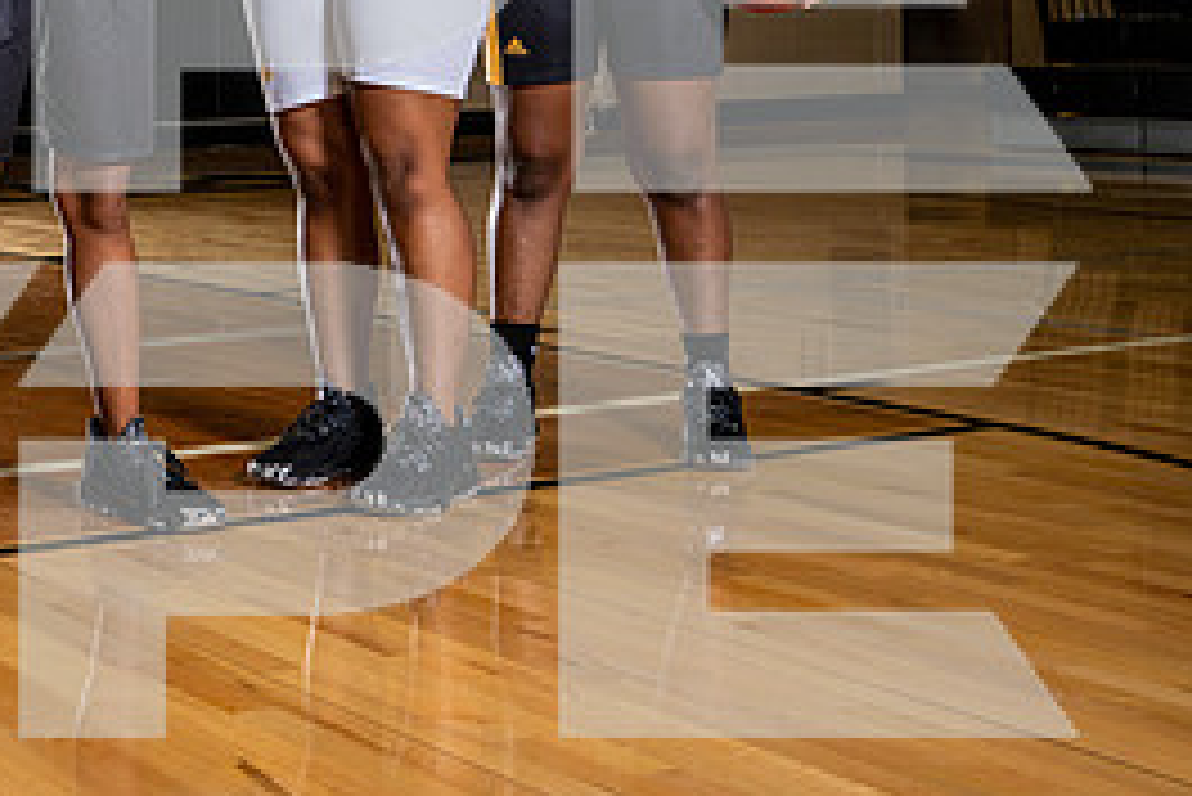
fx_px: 2319
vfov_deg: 18.8
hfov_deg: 26.9
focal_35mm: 70
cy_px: -43
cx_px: -54
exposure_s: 1/200
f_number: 9
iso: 320
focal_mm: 32
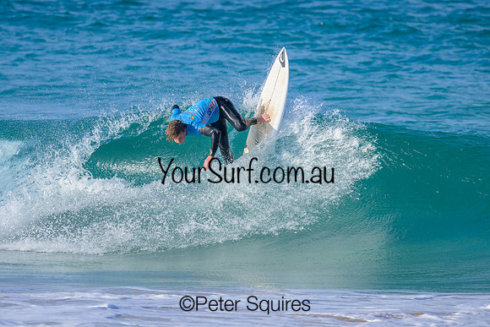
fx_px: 14953
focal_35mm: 1098
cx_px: 228
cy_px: 158
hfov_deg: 1.9
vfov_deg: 1.3
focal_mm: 800
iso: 450
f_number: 6.3
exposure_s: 1/2000
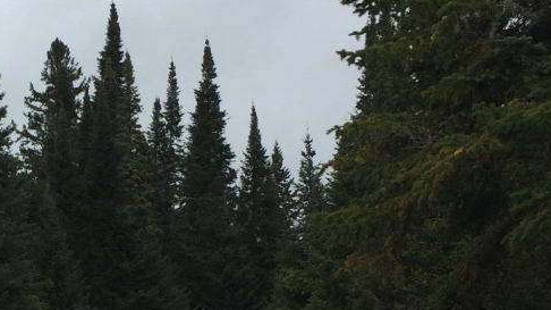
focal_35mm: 104
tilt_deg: +9.1
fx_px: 1519
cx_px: 3
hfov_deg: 20.0
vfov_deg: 11.6
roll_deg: +1.1
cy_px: 261
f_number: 2.2
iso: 32
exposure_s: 1/3049
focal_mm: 4.15
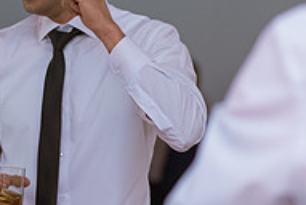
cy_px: 49
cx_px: 74
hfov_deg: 7.5
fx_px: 2324
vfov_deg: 5.0
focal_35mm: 273
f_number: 3.2
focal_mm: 90
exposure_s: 1/250
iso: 2500
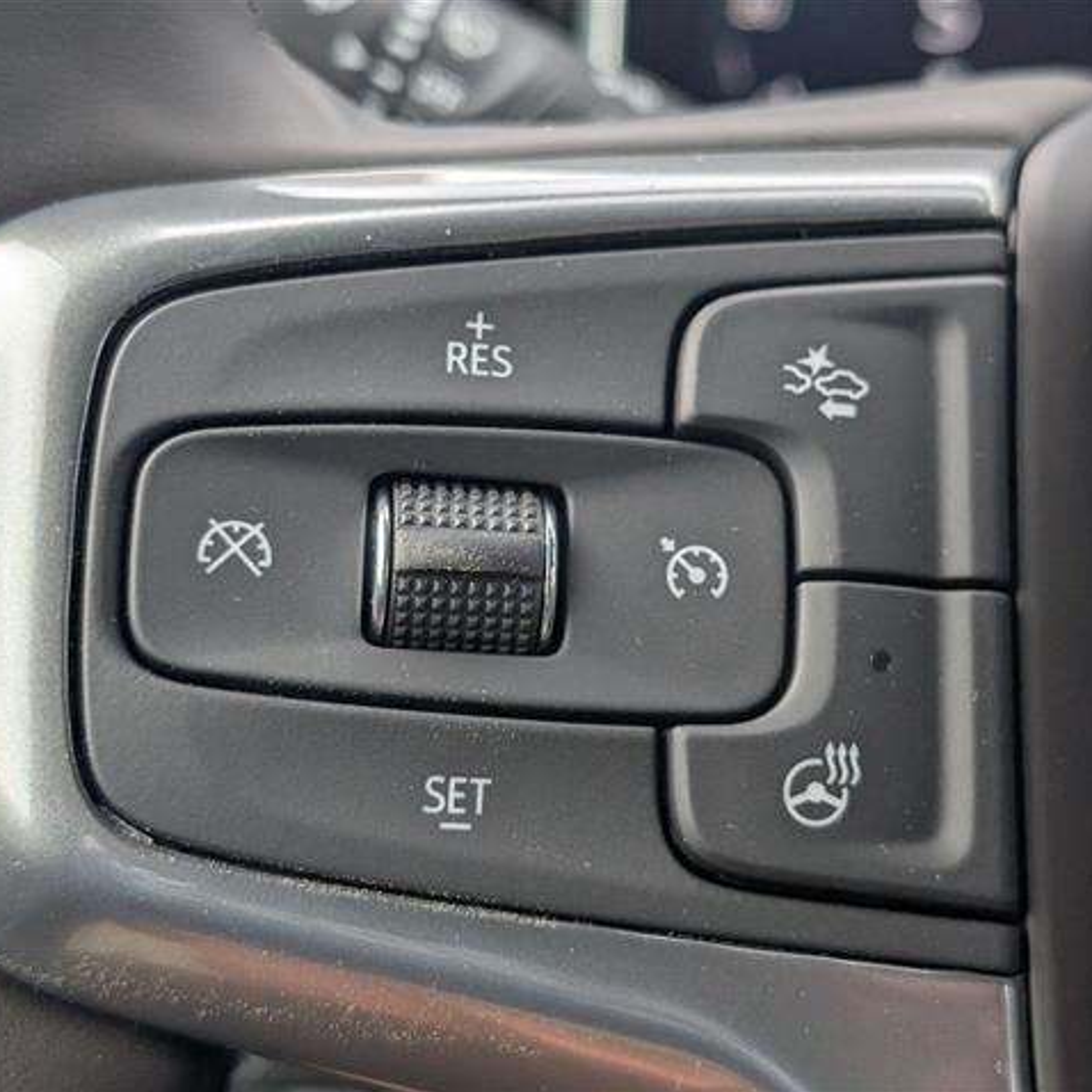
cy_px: 546
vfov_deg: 29.6
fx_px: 2070
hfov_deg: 29.6
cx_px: 555
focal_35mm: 58
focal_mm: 6.9
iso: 33
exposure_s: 1/250
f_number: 1.68
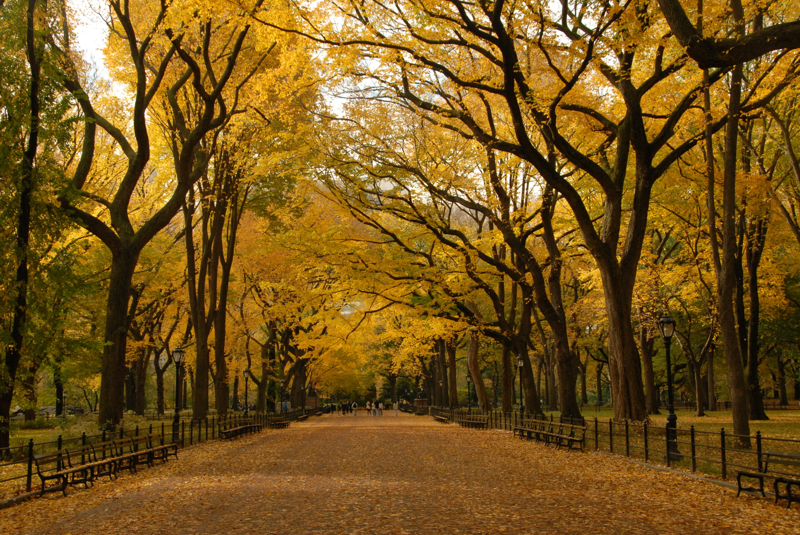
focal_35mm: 46
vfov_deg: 29.0
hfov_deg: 42.3
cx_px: 400
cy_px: 268
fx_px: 1035
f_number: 10
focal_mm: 31
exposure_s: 1/200
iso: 400
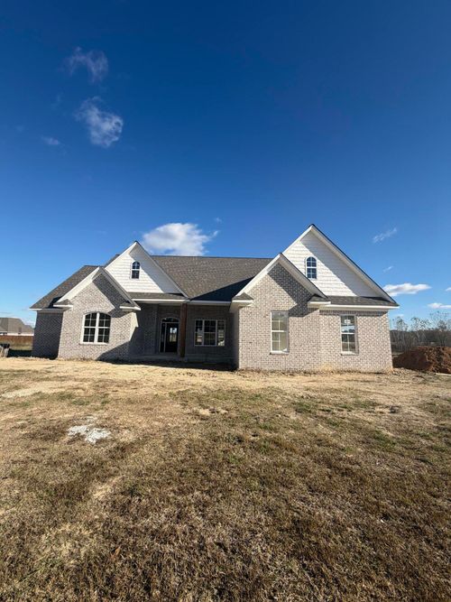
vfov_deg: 102.1
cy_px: 301
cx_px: 226
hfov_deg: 85.7
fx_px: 243
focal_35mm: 14
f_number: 2.2
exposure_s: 1/789
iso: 25
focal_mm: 2.22
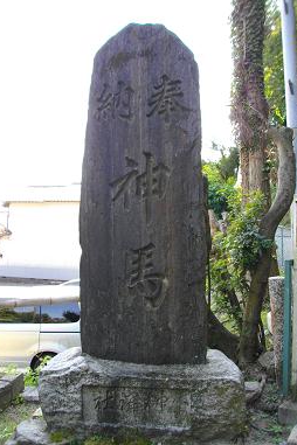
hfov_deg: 38.9
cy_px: 225
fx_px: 421
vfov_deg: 55.8
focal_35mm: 34
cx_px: 158
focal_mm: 5.7
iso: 165
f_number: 2.9
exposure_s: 1/125
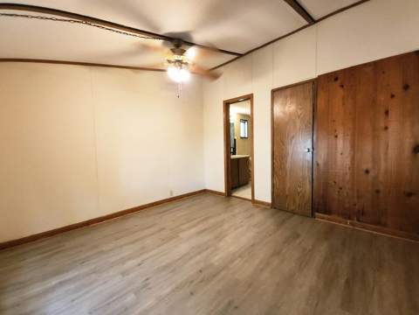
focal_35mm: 13
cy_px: 158
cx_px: 210
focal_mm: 2.2
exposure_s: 1/40
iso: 400
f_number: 2.2
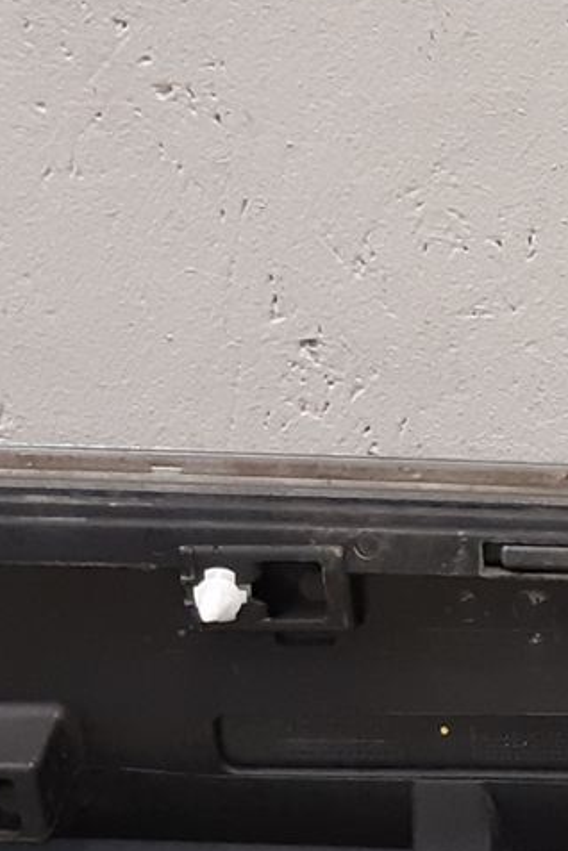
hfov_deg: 11.2
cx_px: 927
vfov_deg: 17.6
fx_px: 2745
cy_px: 432
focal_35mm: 116
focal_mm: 3.93
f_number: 1.7
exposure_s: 1/50
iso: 200
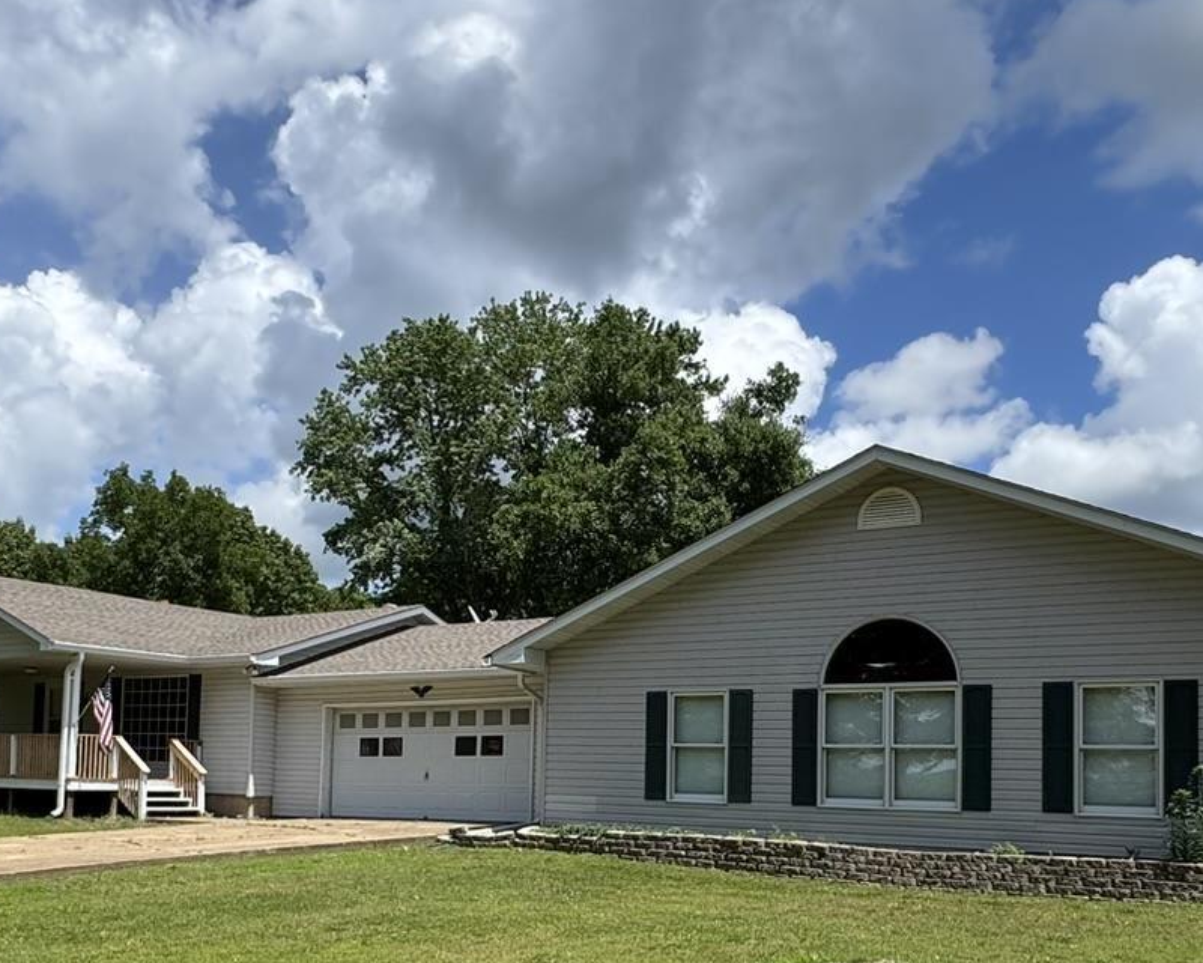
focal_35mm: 35
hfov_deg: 51.5
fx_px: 1246
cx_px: 558
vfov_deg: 41.1
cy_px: 710
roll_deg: -1.5
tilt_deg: +2.9
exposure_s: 1/2273
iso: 50
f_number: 2.2
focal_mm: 2.22
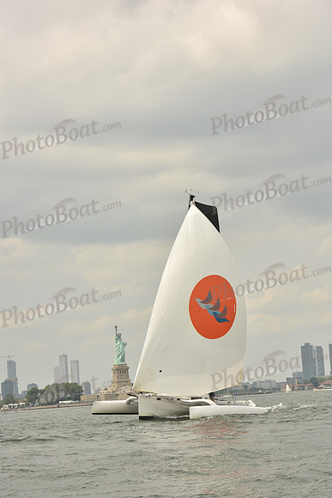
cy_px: 249
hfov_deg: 14.4
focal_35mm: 95
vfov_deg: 21.5
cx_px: 166
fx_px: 1313
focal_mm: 95
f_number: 10
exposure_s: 1/640
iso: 250
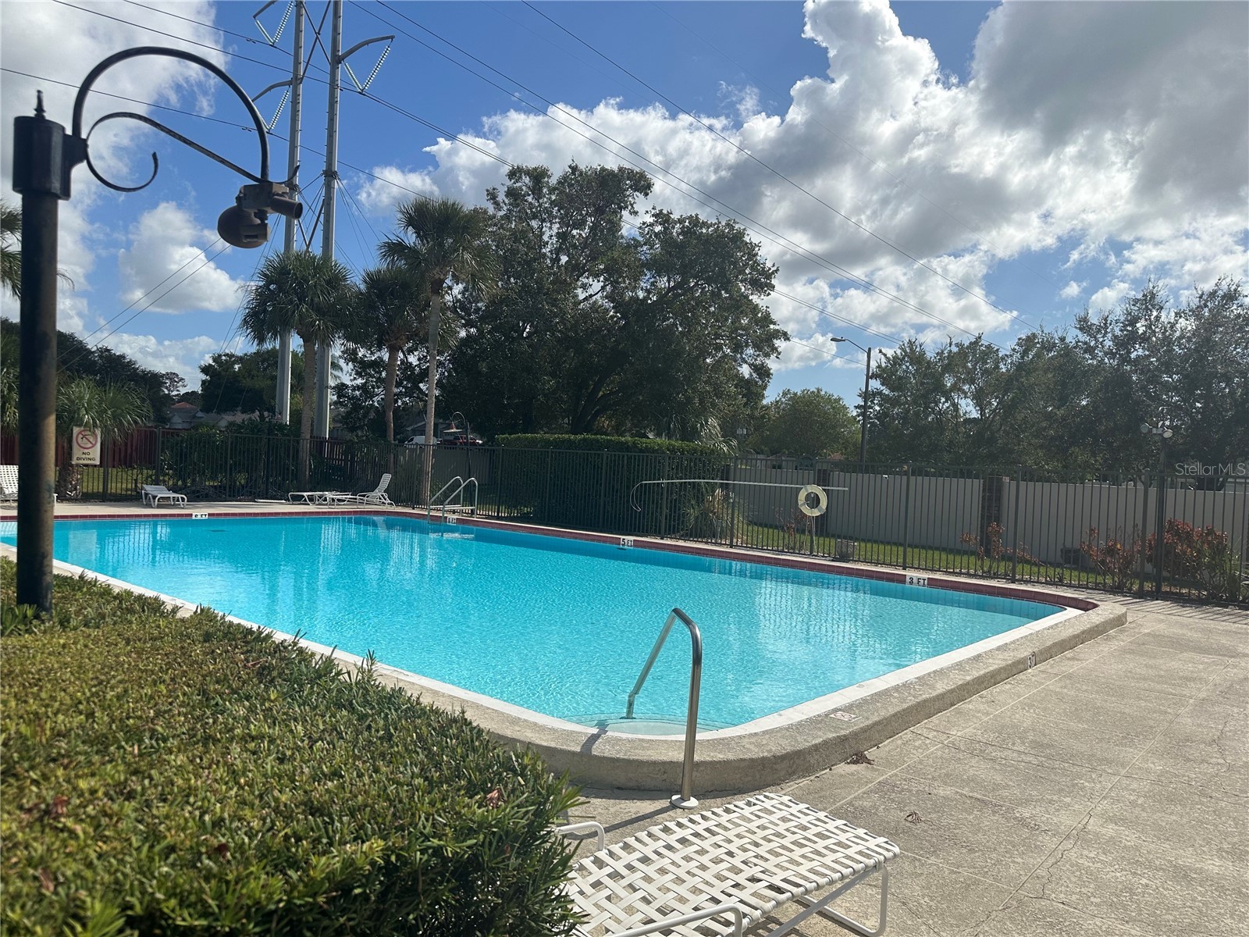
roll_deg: -3.1
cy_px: 468
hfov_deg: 71.6
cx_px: 624
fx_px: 866
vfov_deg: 56.8
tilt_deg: -0.1
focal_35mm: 24
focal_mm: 6.86
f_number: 1.78
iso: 80
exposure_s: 1/10753
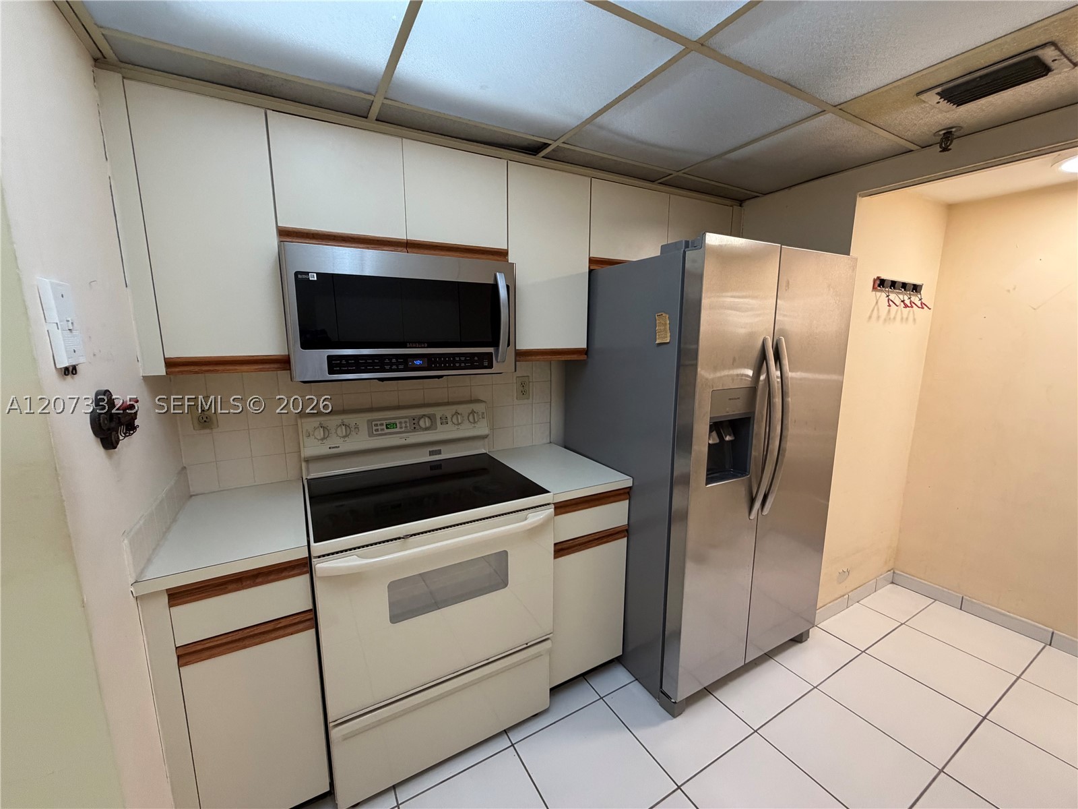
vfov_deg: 85.7
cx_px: 539
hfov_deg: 102.1
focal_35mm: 14
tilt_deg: -9.8
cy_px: 404
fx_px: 436
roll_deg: -0.1
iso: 320
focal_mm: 2.22
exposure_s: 1/120
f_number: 2.2
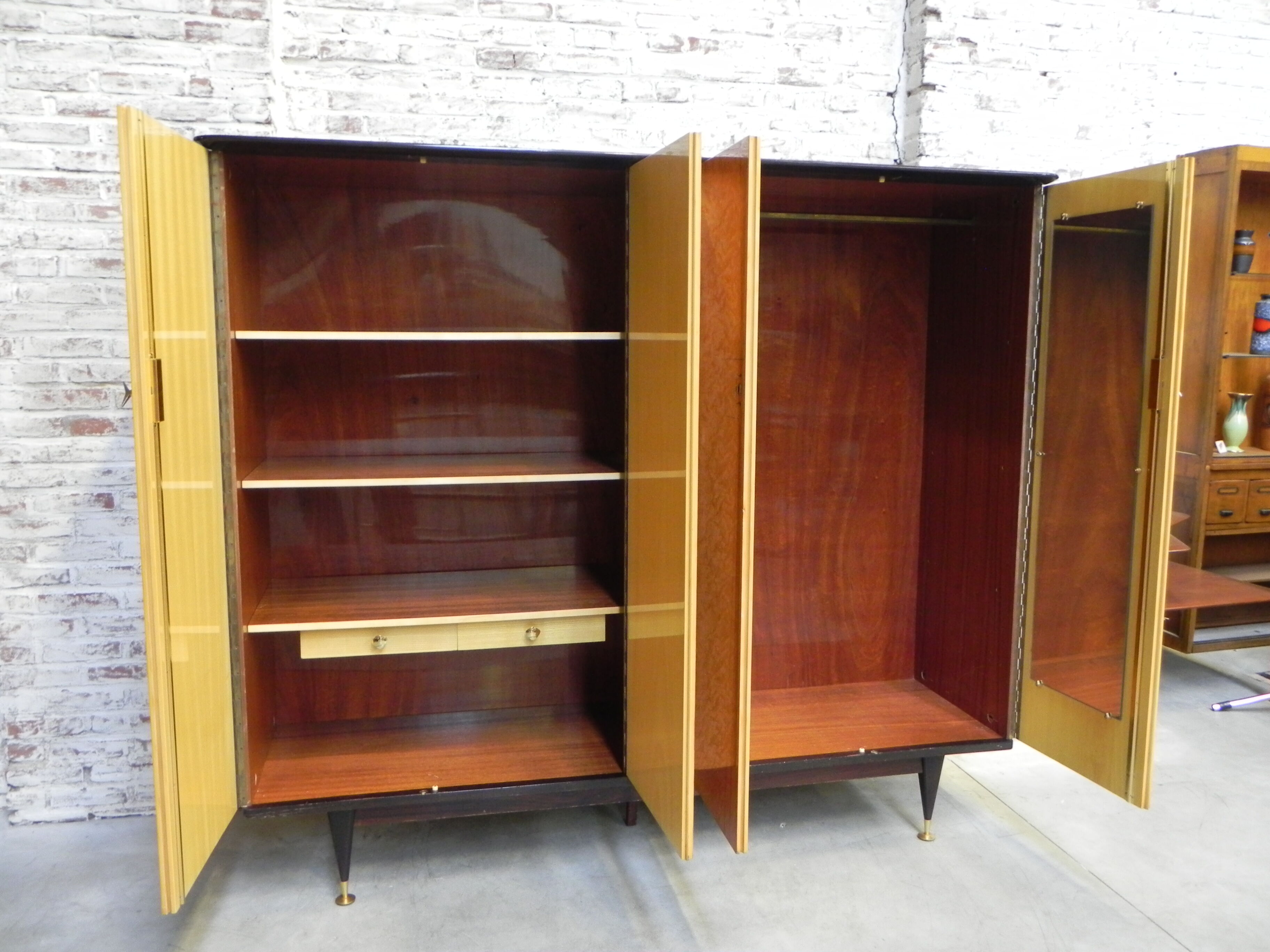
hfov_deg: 61.7
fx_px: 1064
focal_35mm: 29
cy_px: 476
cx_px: 635
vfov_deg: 48.2
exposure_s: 1/6.5
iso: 400
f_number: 2.8
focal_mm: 5.2
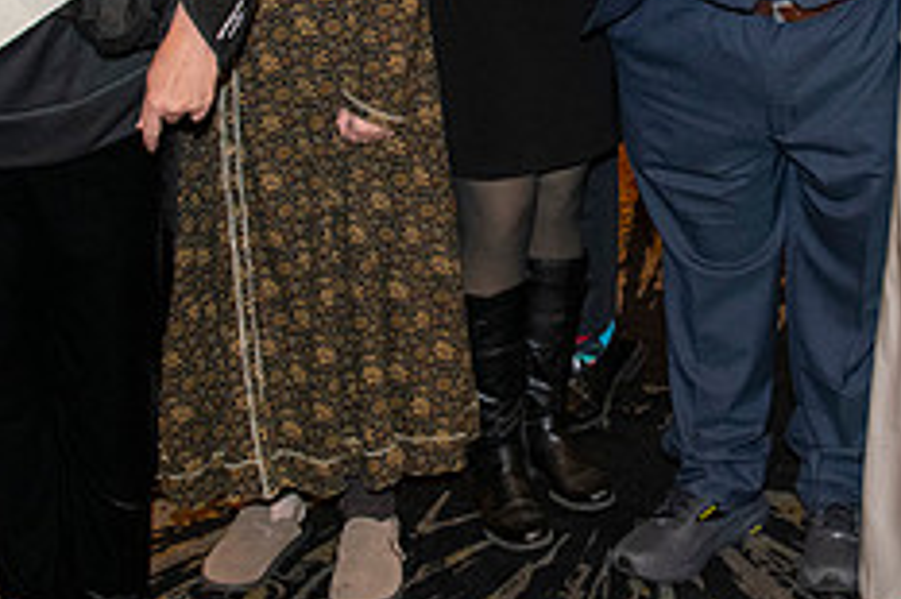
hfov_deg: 25.0
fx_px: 2001
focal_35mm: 80
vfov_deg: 16.5
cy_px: -63
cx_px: 710
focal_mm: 28
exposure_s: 1/60
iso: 2000
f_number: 5.6
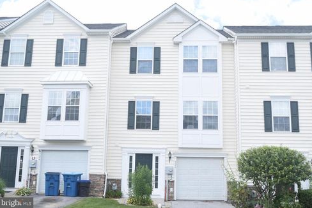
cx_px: 159
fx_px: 373
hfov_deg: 45.4
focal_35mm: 43
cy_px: 102
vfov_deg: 31.2
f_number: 8
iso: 280
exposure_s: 1/250
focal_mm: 28
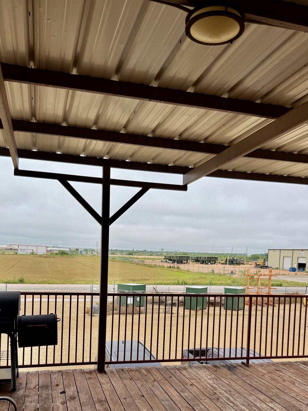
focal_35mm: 34
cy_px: 276
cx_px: 155
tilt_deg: -3.0
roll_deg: -1.9
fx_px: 403
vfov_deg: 52.9
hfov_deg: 41.8
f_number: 1.78
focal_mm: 6.76
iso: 80
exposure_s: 1/2370
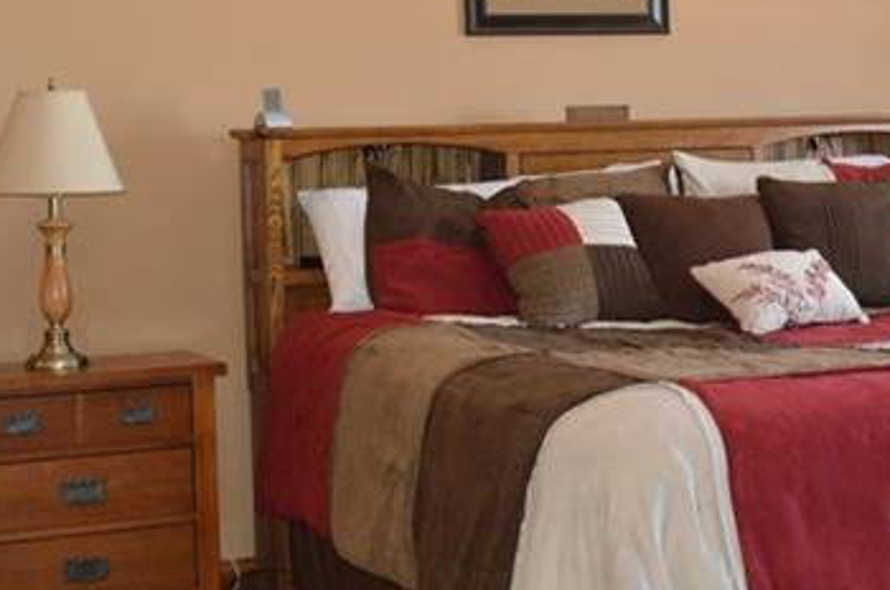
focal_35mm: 79
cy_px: 135
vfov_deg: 17.1
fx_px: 1949
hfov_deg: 25.4
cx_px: 679
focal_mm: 18
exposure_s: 1/60
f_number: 3.5
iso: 450
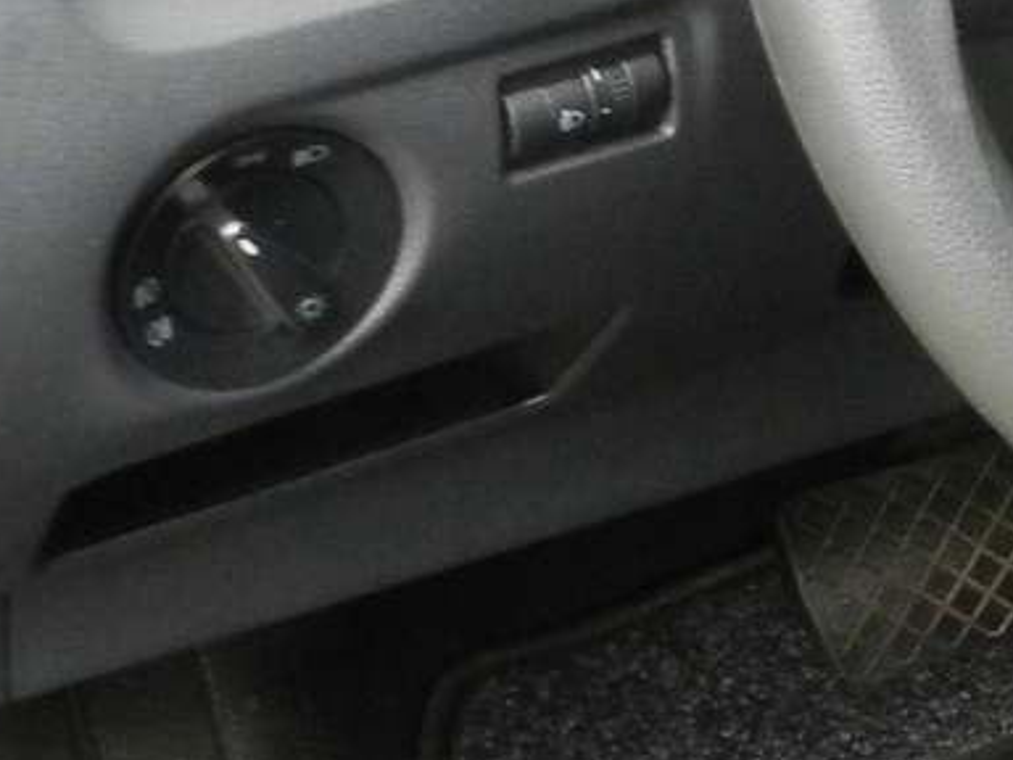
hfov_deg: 14.5
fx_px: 3512
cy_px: 174
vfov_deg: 12.3
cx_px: 1815
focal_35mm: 120
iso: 400
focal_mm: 5.6
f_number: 3.7
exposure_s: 1/25
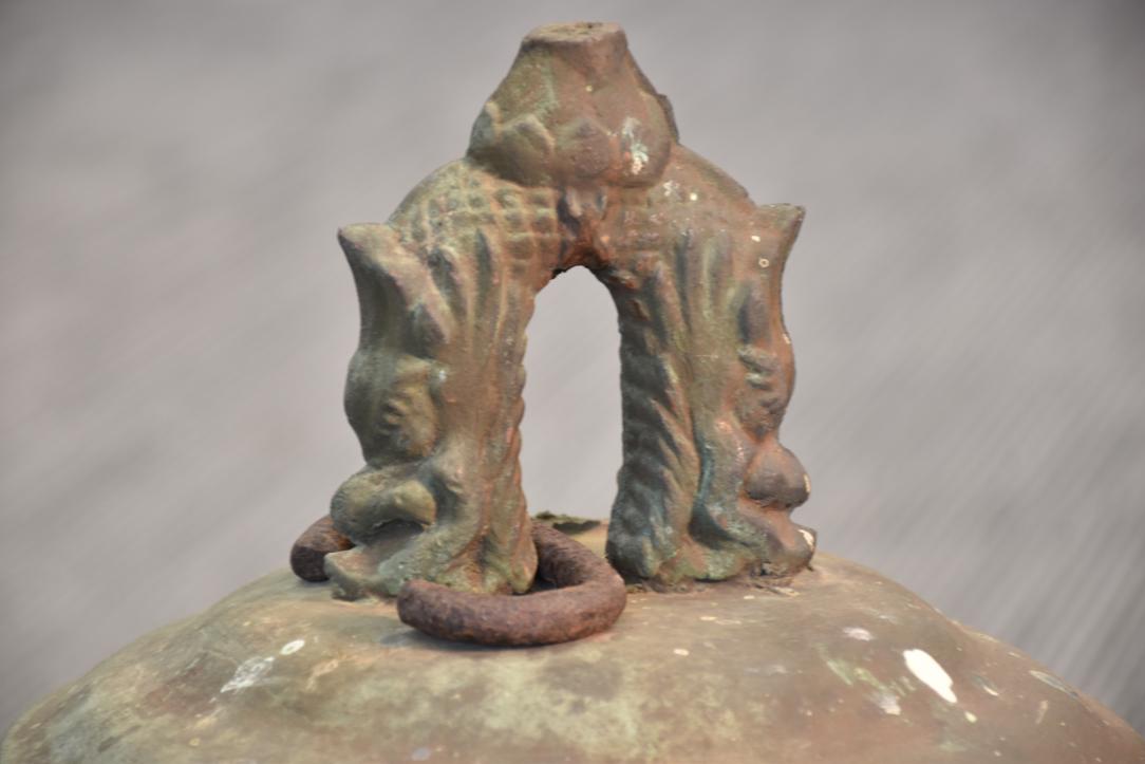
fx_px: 6680
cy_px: 382
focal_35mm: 210
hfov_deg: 9.8
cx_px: 572
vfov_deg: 6.5
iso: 400
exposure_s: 1/15
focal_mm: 140
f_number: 5.6
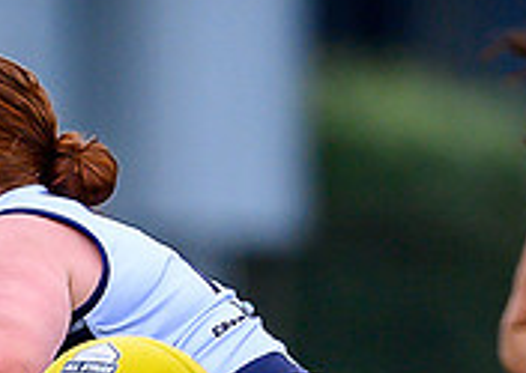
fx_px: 55198
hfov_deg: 0.5
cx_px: -325
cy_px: 231
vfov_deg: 0.4
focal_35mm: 3702
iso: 900
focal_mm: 500
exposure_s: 1/1600
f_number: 4
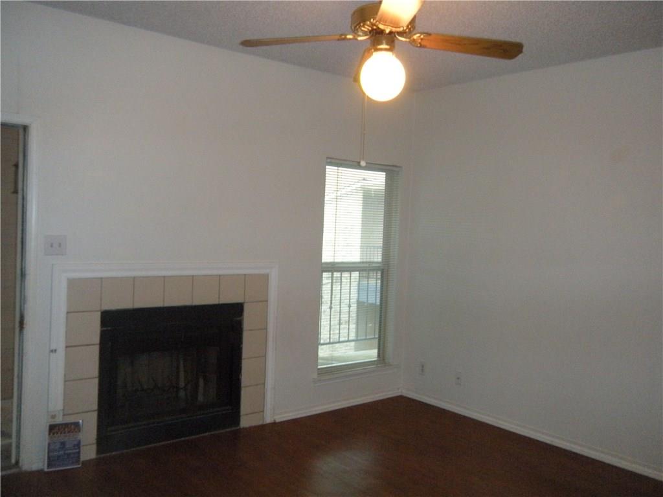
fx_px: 670
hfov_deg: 52.6
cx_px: 332
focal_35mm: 35
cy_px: 248
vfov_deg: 40.7
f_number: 3.8
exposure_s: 1/30
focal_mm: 5.9
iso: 400
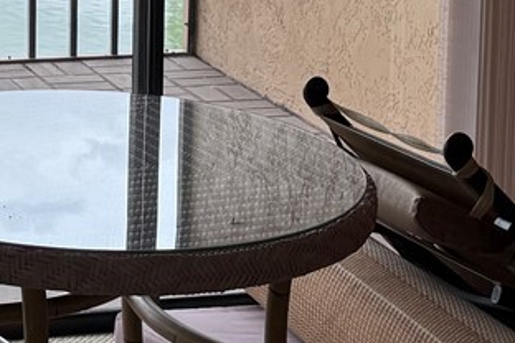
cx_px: -109
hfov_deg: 15.4
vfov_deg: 10.4
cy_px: -134
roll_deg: +0.3
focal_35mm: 128
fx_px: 1831
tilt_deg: -6.5
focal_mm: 6.76
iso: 100
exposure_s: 1/757
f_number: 1.78
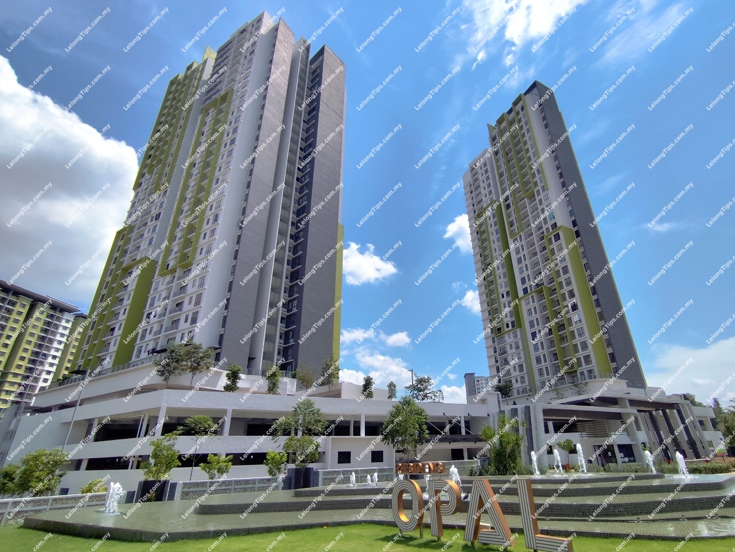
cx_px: 368
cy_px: 276
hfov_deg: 94.5
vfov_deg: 78.1
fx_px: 340
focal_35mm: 16
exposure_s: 1/2976
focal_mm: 1.65
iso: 50
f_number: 2.2
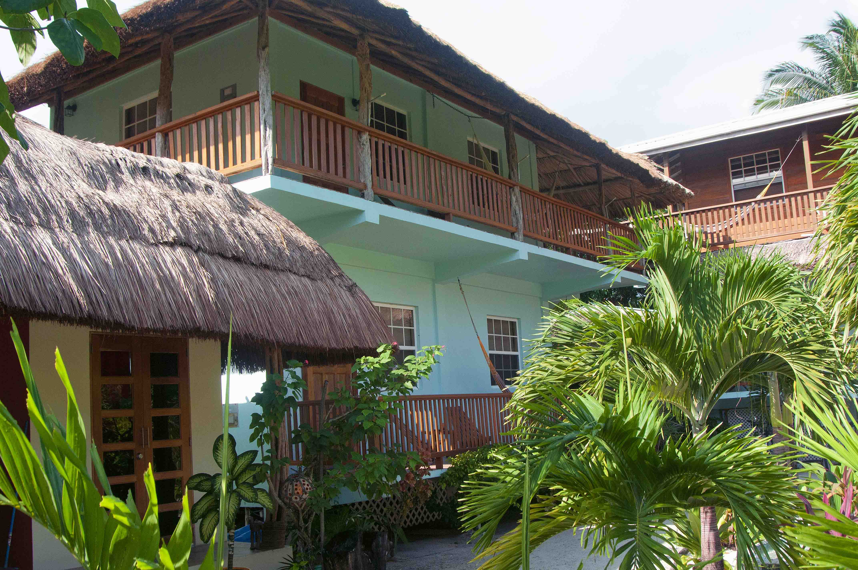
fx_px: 857
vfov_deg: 36.8
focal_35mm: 36
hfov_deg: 53.2
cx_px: 429
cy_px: 285
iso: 400
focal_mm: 24
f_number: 10
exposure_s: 1/400
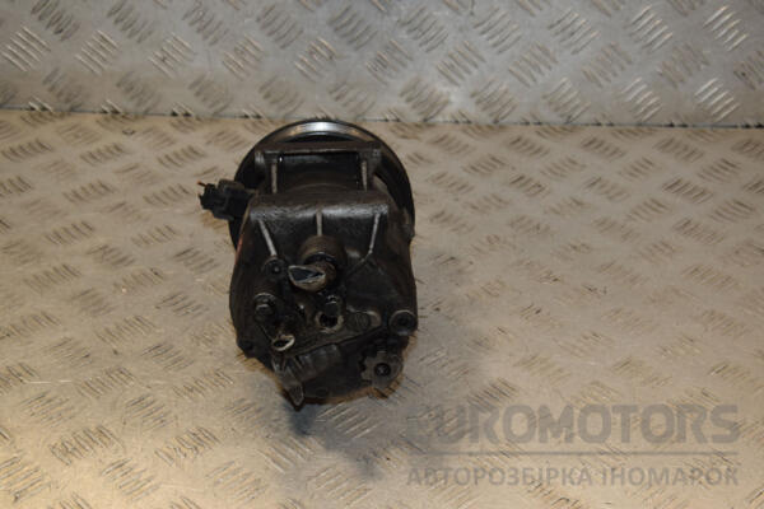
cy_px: 254
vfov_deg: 18.9
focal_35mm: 72
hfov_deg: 28.1
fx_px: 1528
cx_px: 382
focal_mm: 48
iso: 800
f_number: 7.1
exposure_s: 1/200
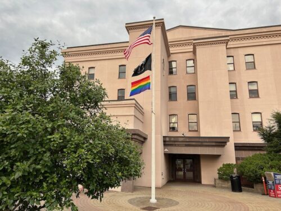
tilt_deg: +16.0
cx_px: 140
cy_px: 106
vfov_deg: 53.1
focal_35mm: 26
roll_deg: -1.0
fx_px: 211
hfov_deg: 67.3
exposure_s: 1/709
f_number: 1.5
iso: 50
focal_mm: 5.7
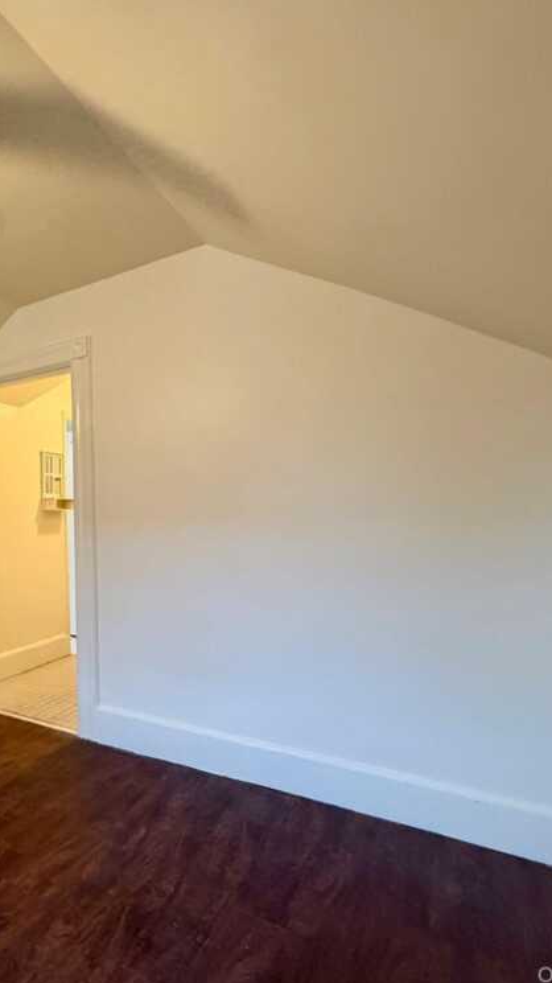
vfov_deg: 83.9
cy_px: 484
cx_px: -4
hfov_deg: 45.1
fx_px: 547
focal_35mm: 21
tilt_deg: +3.1
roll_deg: +0.7
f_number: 2.2
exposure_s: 1/60
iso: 500
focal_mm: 2.22
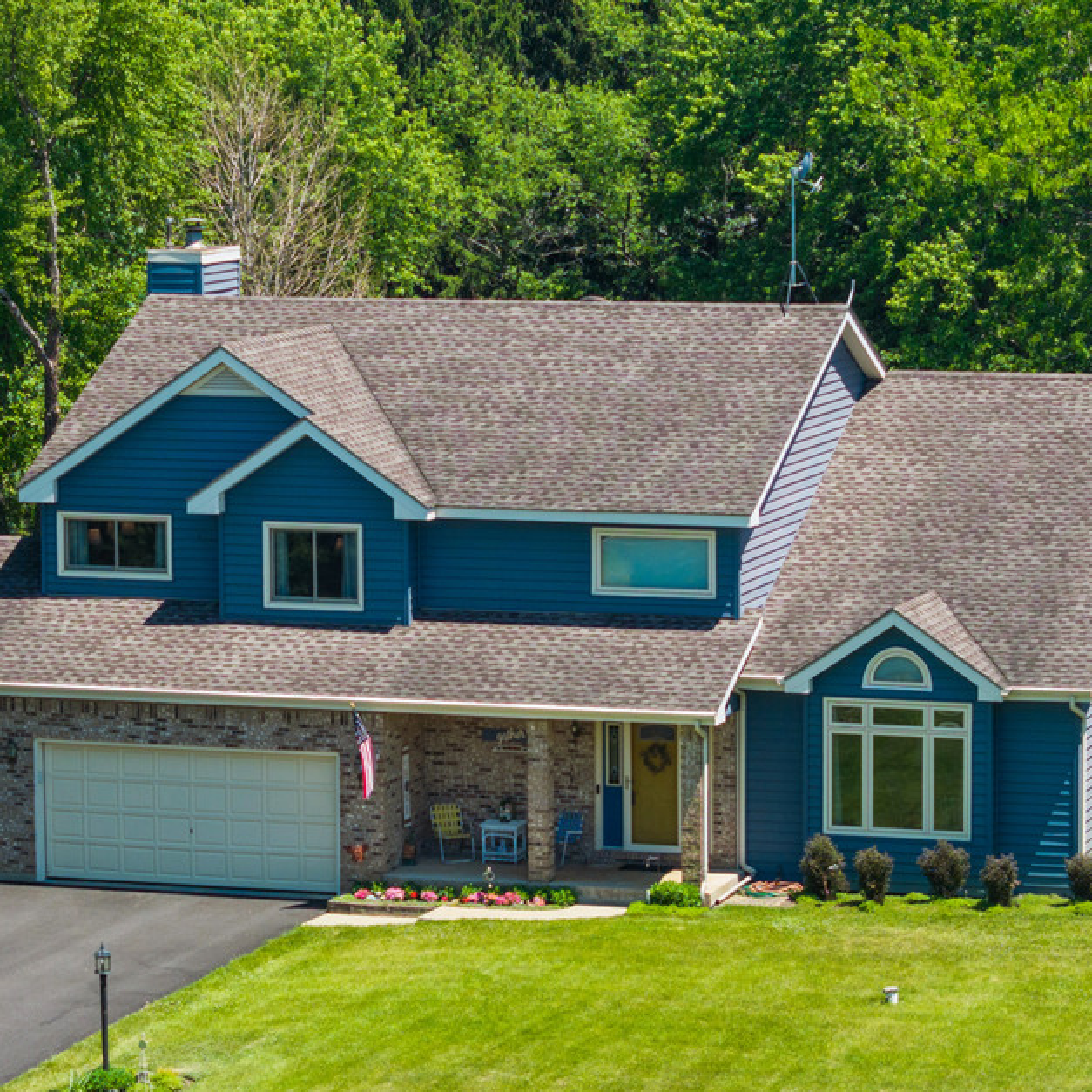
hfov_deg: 12.3
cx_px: 390
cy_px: 662
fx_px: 5068
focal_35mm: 142
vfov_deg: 12.3
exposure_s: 1/800
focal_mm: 19.4
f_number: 2.8
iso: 100
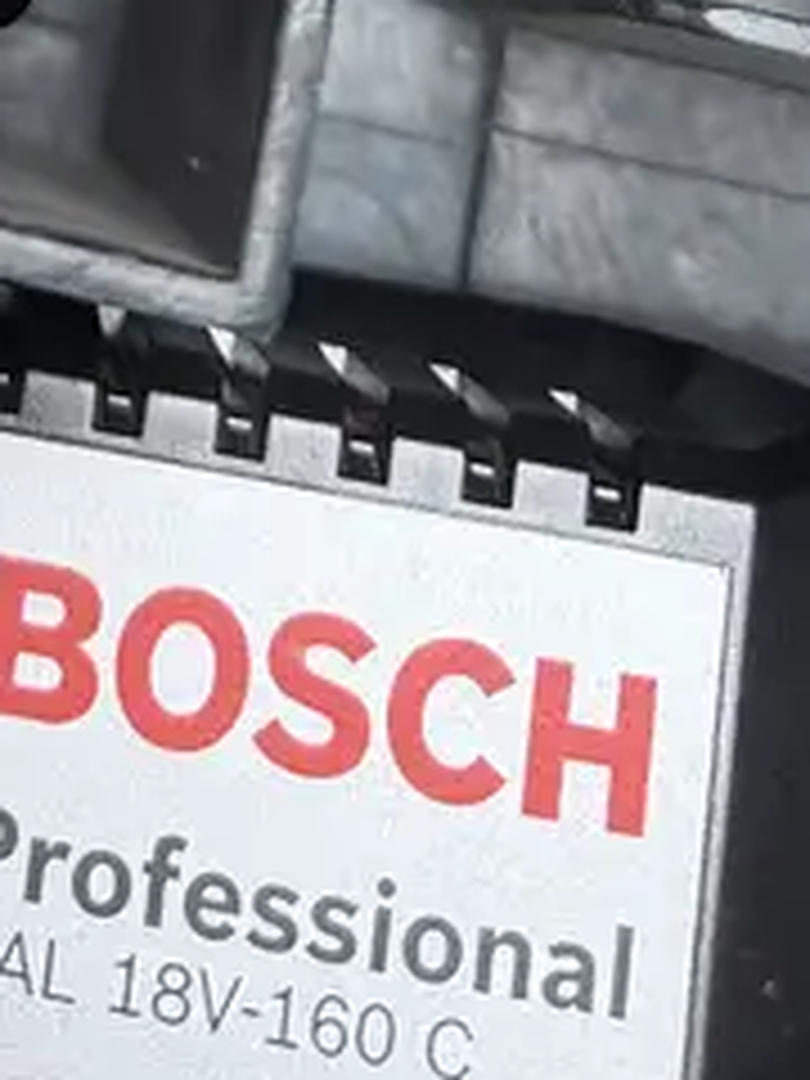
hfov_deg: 11.9
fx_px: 3744
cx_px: -297
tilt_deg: -71.9
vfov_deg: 13.1
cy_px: -1359
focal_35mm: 120
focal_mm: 6.76
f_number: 1.78
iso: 200
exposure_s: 1/65
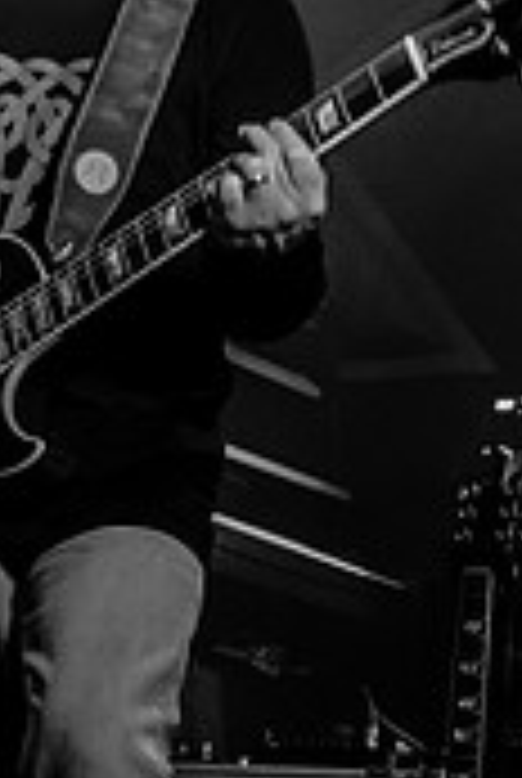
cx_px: -84
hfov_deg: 11.0
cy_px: 102
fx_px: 2664
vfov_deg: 16.4
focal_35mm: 123
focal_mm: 17
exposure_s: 1/125
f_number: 2.8
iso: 320
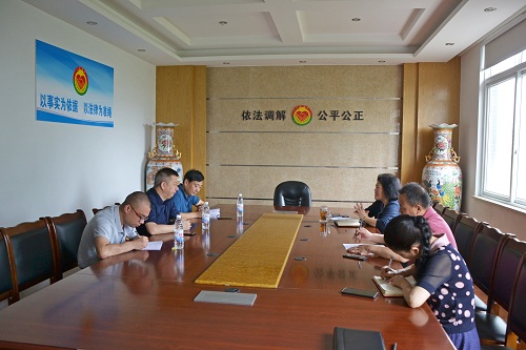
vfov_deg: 43.6
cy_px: 175
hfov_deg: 61.9
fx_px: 438
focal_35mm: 30
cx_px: 263
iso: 400
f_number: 3.5
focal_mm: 20
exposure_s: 1/125
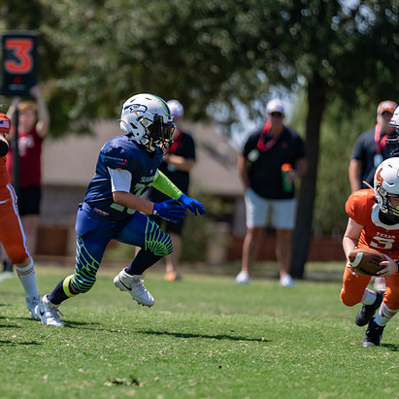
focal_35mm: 385
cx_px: 60
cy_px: 216
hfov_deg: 4.5
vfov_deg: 4.6
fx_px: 5021
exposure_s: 1/1250
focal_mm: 200
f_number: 3.2
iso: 100
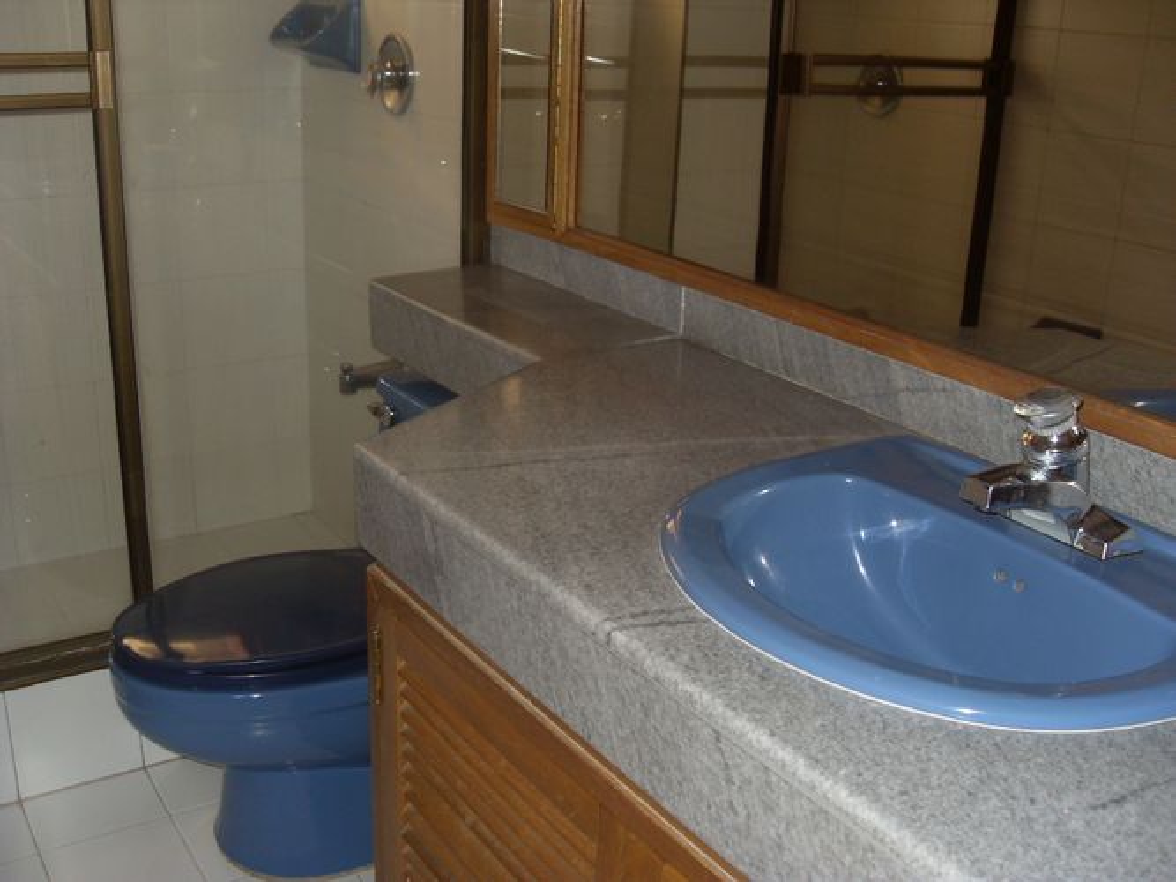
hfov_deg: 50.1
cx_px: 588
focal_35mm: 37
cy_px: 441
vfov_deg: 38.7
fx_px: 1257
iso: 100
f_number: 2.8
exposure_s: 1/45
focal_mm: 6.3
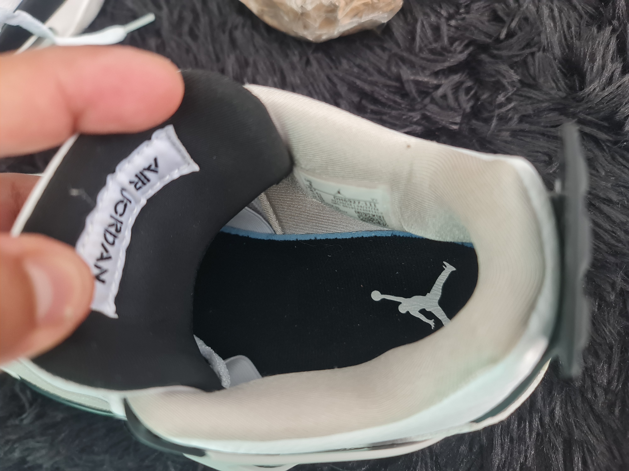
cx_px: 314
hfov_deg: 69.4
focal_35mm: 25
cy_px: 236
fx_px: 454
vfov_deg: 54.9
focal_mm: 7
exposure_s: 1/40
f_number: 1.8
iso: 400
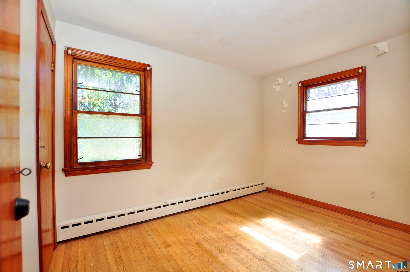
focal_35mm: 15
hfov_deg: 100.5
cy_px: 136
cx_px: 205
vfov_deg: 77.2
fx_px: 171
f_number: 5
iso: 250
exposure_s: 1/80
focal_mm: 10
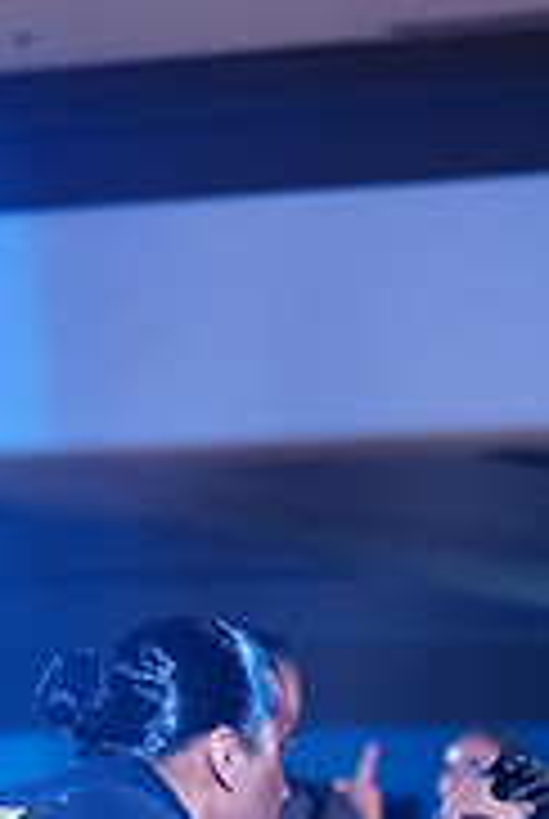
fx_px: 5651
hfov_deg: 5.6
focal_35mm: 248
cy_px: 1197
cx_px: 362
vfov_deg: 8.1
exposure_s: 1/320
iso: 2500
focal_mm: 78
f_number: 2.8
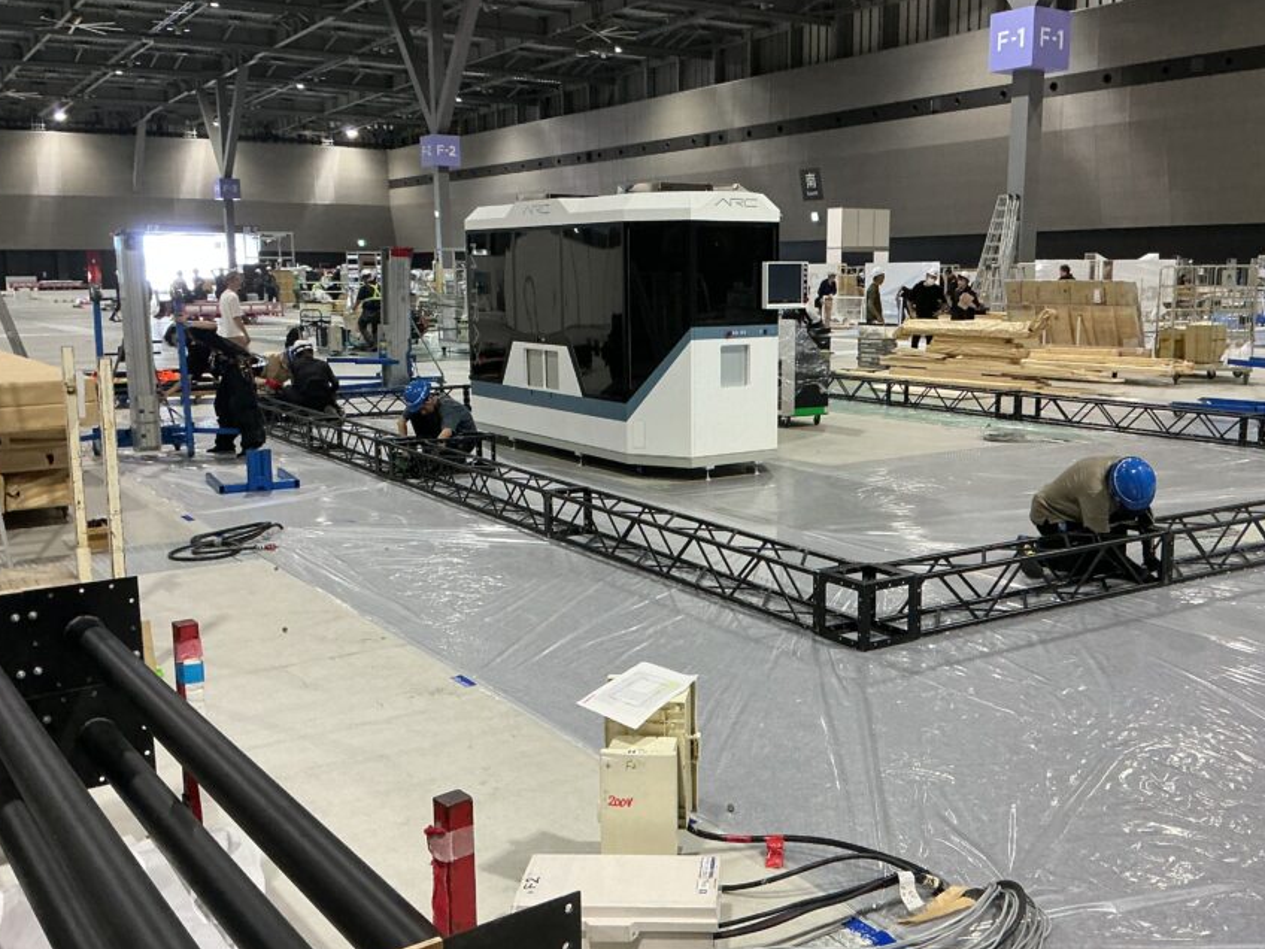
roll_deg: +0.1
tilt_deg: -9.2
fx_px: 1279
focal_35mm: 35
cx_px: 694
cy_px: 485
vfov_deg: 40.7
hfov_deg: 52.5
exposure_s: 1/60
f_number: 1.8
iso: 160
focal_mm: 3
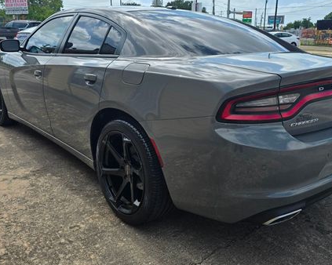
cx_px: 181
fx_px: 334
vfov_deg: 43.1
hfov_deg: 52.8
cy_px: 108
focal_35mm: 34
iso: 12
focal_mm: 6.3
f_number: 1.7
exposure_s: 1/922
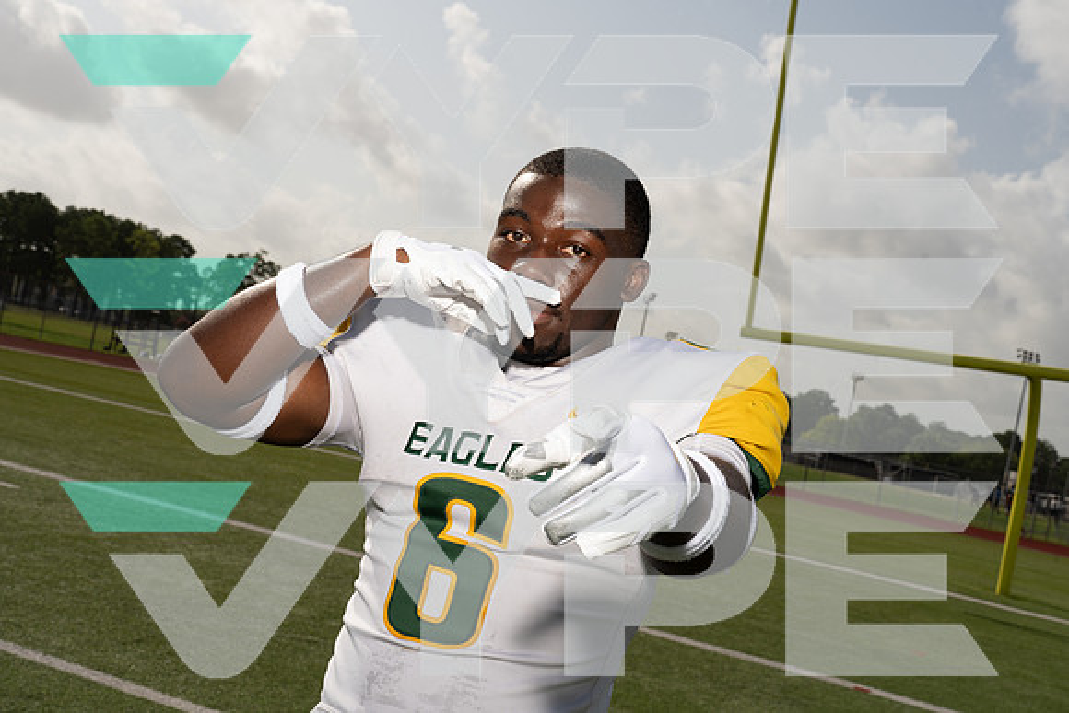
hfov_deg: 43.6
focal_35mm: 45
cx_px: 534
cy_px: 356
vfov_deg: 29.9
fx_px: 1336
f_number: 11
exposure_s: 1/250
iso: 100
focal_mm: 45
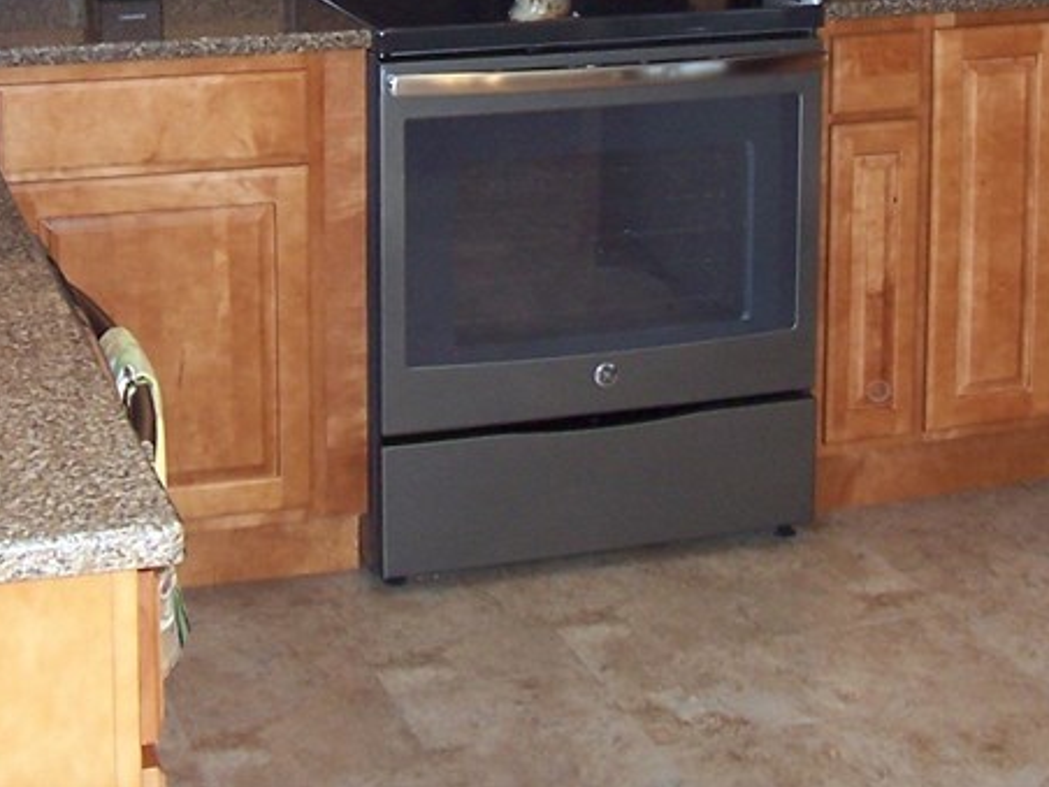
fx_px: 2333
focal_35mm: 77
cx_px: 531
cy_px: -100
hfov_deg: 25.3
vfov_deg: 18.4
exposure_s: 1/60
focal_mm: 5.6
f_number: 2.7
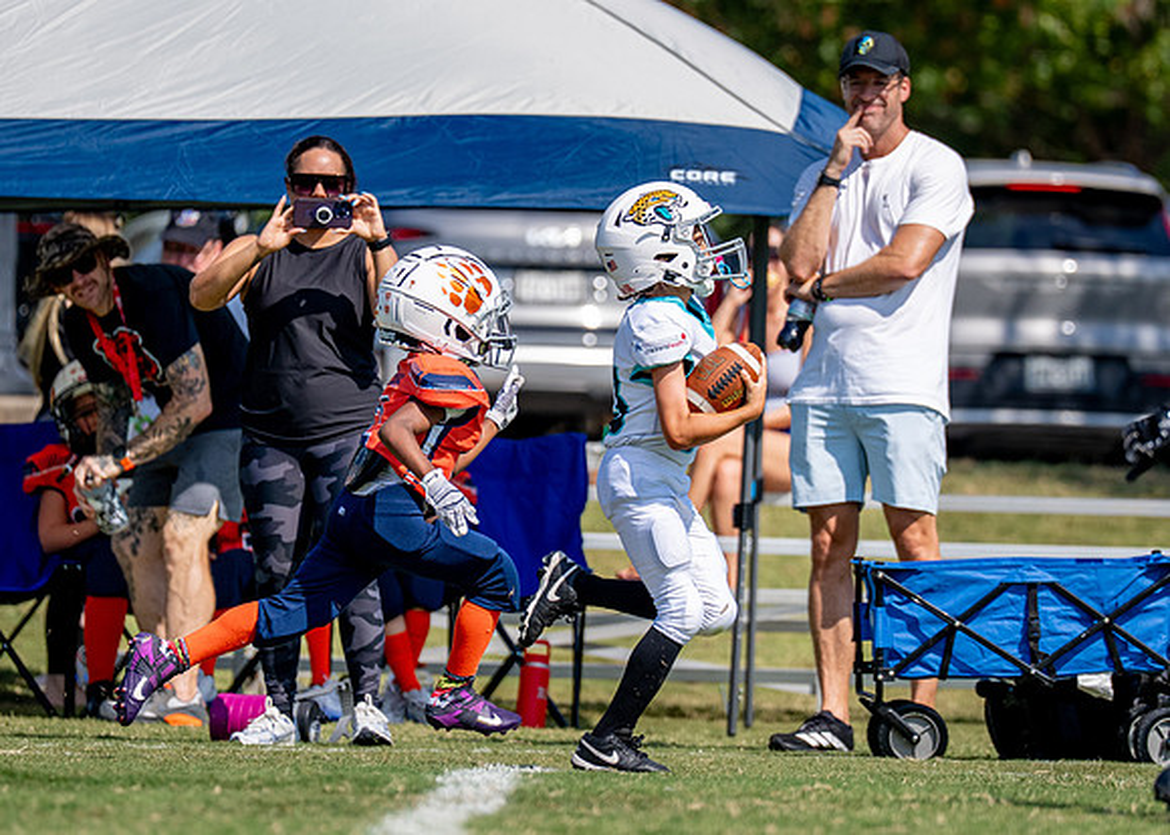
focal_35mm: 417
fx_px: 13840
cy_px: 391
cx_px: 661
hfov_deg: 4.8
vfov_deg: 3.5
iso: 200
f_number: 2.8
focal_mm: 200
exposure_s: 1/5000
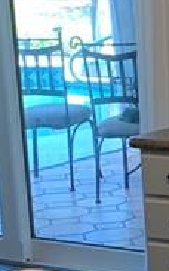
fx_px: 1337
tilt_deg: -13.2
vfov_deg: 11.6
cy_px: 194
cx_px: 332
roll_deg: +1.6
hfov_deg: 7.0
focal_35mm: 181
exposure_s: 1/60
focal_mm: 4.25
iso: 100
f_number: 1.8
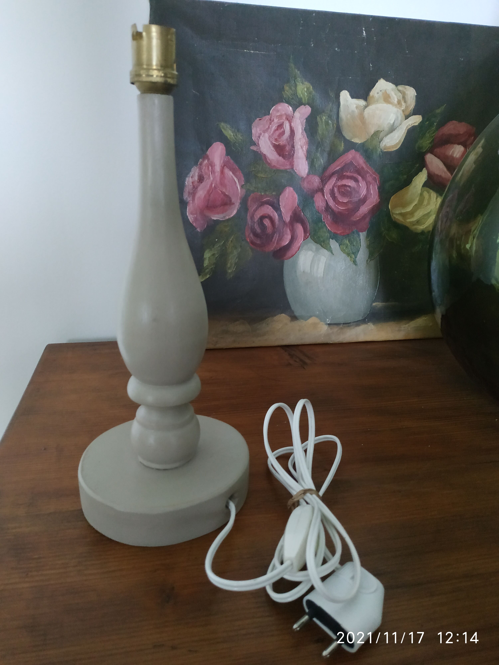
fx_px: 461
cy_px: 332
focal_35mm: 24
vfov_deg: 71.6
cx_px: 250
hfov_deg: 56.8
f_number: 1.9
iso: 1000
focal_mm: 3.94
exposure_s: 1/20
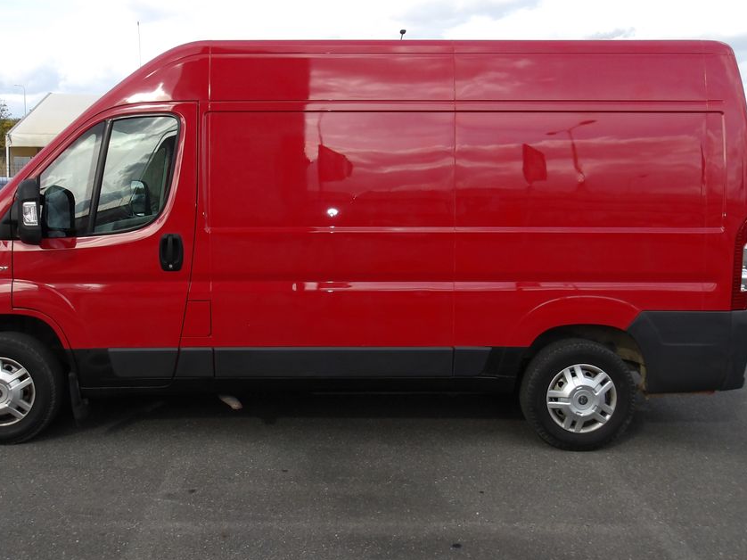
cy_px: 255
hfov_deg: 55.3
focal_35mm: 33
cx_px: 335
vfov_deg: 42.9
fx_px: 712
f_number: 3
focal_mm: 4.9
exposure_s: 1/700
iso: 100
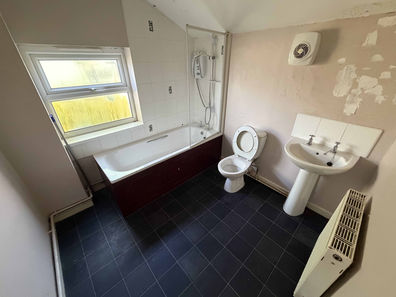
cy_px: 148
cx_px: 198
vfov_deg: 85.7
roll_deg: +0.1
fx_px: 160
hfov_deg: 102.1
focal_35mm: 14
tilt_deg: -28.6
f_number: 2.2
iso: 640
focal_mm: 2.22
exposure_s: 1/60
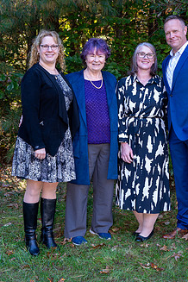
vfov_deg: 30.5
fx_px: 517
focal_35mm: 66
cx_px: 119
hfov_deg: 20.6
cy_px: 160
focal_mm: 48
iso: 560
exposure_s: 1/60
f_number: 5.3
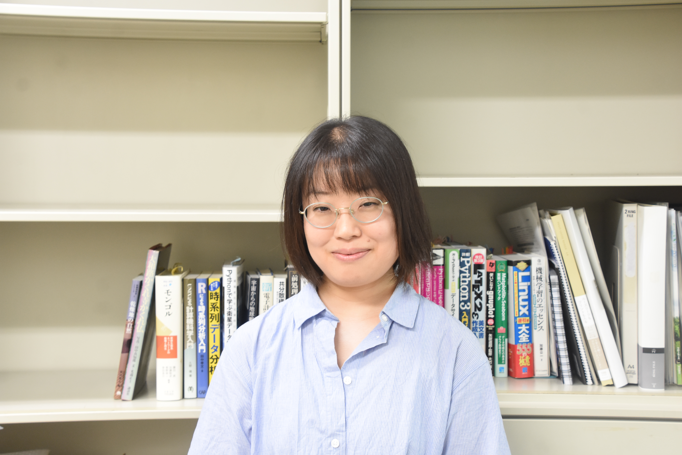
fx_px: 1137
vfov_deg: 22.6
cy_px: 228
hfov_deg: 33.4
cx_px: 341
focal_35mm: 60
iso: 1250
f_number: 5.6
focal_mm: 40
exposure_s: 1/25
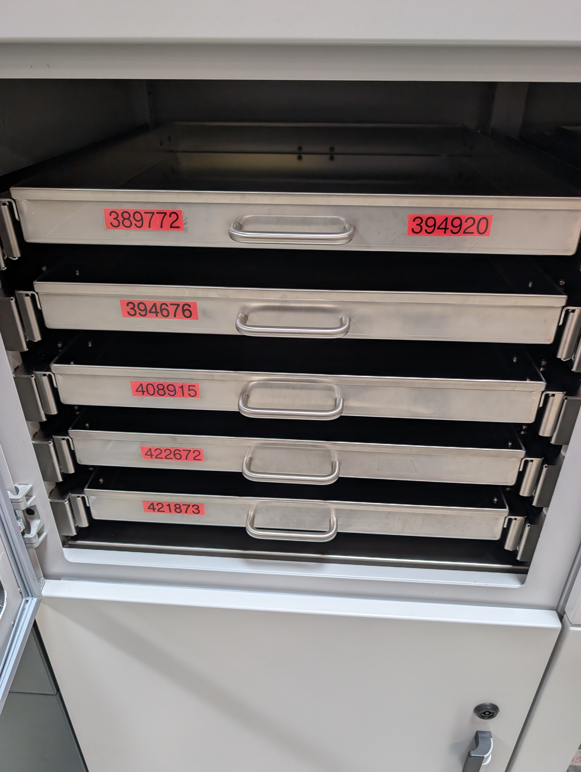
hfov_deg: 56.9
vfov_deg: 71.5
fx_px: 536
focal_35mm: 24
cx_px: 290
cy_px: 386
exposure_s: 1/177
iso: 482
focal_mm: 6.9
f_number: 1.68
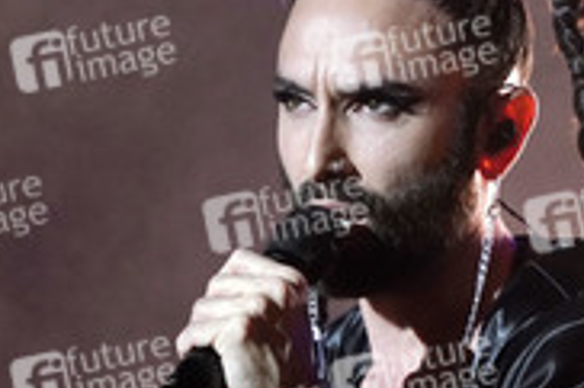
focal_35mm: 285
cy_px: 295
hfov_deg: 7.2
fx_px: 4619
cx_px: 329
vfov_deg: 4.8
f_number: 5
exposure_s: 1/250
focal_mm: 115
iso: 2000
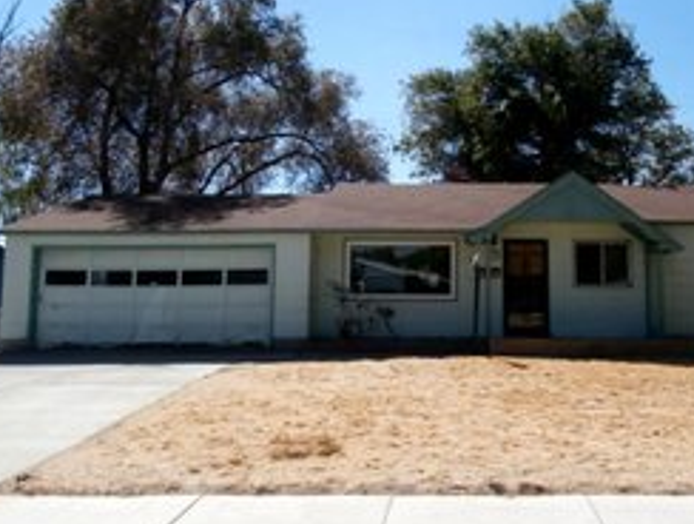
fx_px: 683
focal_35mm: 34
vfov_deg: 41.7
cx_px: 449
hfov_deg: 53.0
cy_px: 202
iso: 100
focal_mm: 4.2
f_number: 3
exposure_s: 1/1250
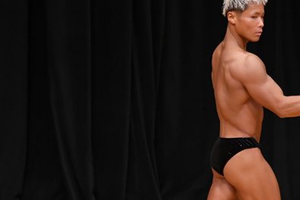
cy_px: 155
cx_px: 221
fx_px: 4638
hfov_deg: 3.7
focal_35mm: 557
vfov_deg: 2.5
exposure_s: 1/400
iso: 3200
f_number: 5.6
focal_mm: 190
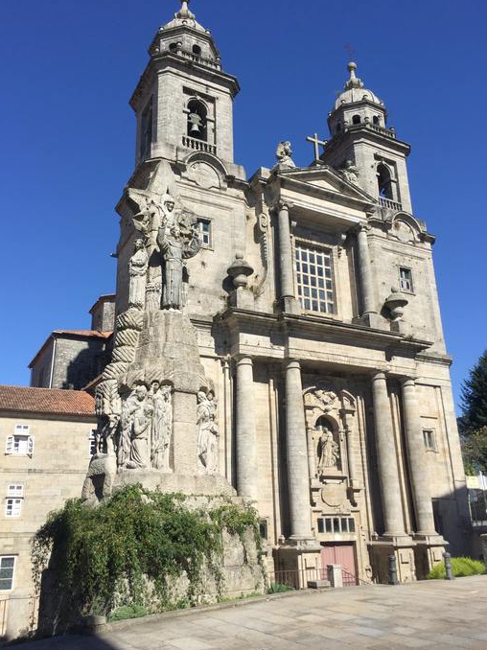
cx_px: 242
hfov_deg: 46.8
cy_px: 317
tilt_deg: +21.8
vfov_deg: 60.0
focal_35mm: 30
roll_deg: +2.0
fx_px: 563
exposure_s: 1/2198
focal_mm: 4.15
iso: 32
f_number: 2.2
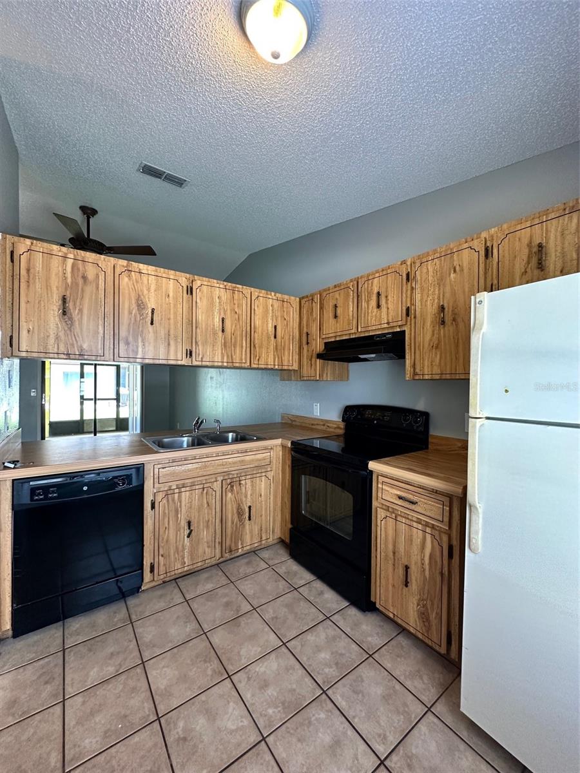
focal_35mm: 14
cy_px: 386
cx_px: 290
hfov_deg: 85.7
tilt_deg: +0.3
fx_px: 313
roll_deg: -0.9
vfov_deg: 102.1
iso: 200
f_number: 2.2
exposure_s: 1/60
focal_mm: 2.22
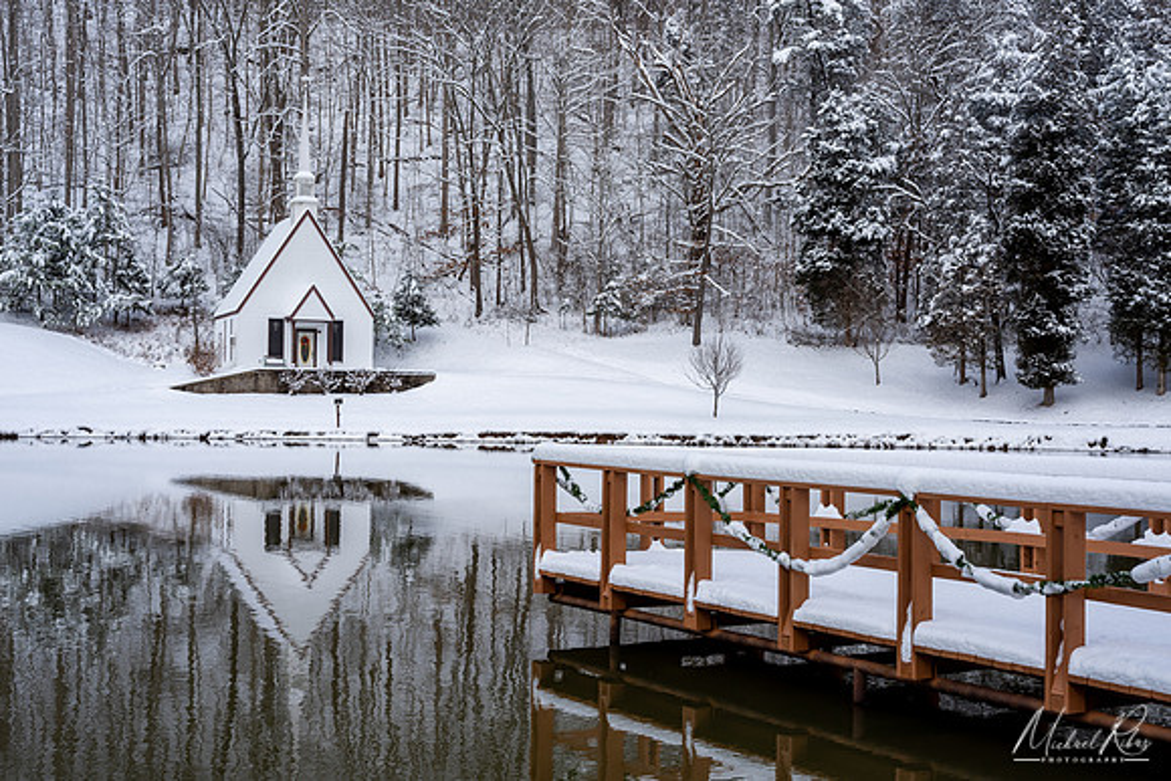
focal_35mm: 50
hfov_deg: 39.6
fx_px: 1627
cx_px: 586
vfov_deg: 27.0
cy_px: 390
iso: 64
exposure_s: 1/80
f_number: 13
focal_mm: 50
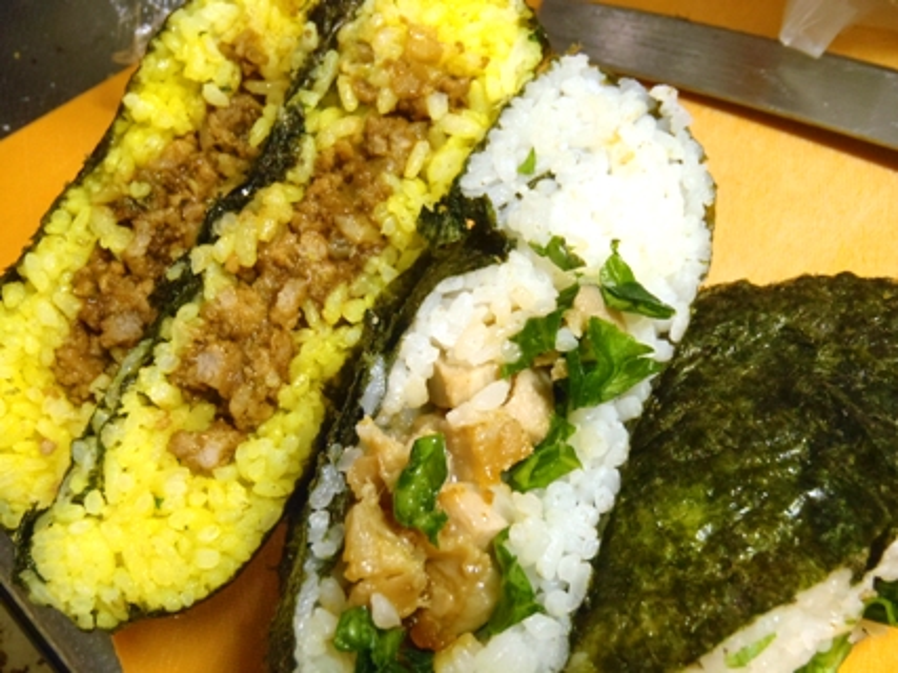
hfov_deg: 50.2
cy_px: 336
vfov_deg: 38.6
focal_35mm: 37
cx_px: 449
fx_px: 960
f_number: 4.7
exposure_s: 1/8
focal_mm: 6.64
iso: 400
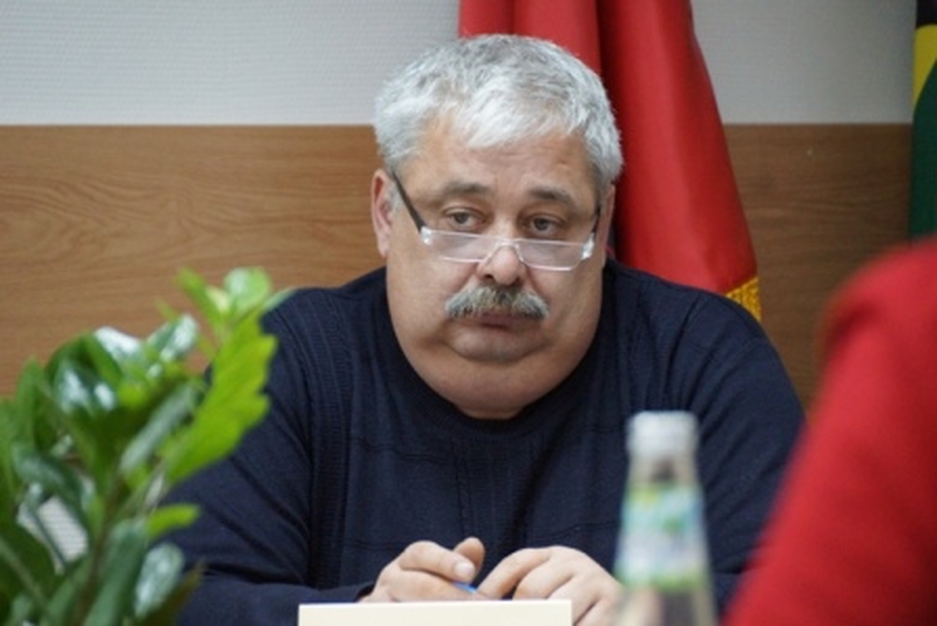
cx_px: 468
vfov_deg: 4.6
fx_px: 7810
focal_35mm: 300
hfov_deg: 6.9
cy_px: 313
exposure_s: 1/80
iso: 2500
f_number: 6.3
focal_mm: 200
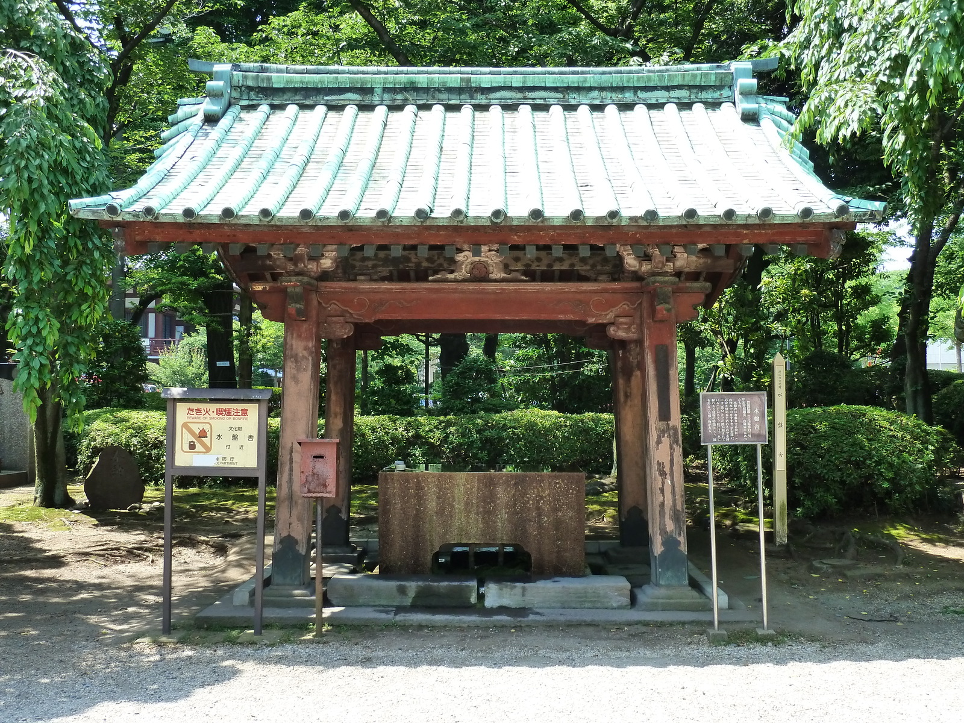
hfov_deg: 50.1
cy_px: 362
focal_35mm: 37
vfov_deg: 38.7
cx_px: 482
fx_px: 1030
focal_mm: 6.1
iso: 200
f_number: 4
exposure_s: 1/125
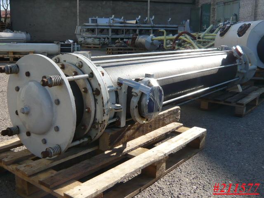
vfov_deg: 37.7
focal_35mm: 38
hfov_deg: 49.0
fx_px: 290
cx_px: 132
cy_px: 99
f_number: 2.8
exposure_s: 1/800
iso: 100
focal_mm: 4.6
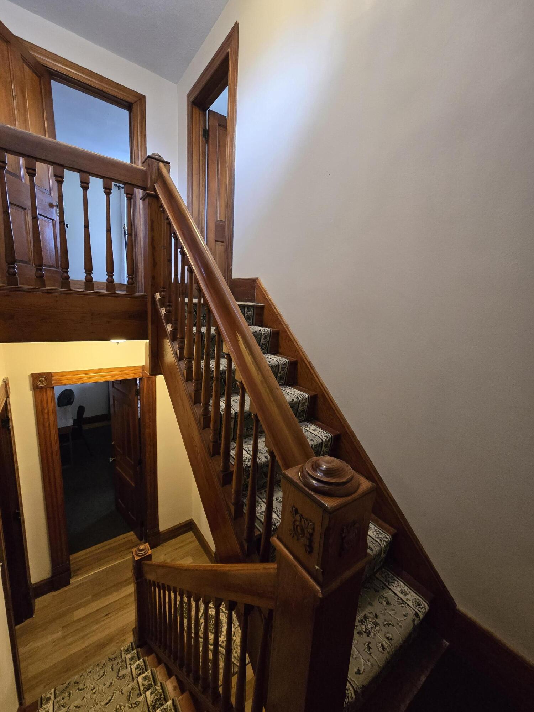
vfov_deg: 106.2
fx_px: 267
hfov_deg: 89.9
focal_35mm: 13
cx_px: 267
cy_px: 356
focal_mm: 2.2
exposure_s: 1/60
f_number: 2.2
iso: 800
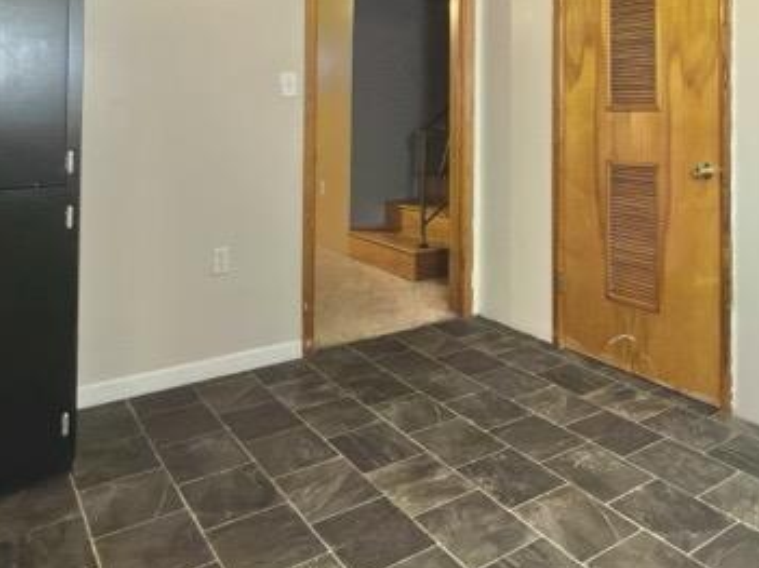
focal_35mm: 31
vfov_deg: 42.8
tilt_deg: +1.6
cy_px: 93
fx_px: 679
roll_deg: -0.3
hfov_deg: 55.6
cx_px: 567
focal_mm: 2.22
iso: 200
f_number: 2.2
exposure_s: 1/24
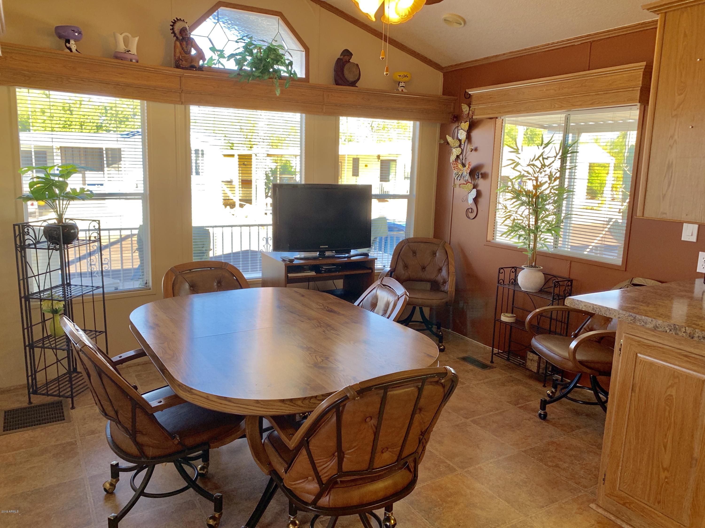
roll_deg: -2.0
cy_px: 264
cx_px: 352
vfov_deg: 53.1
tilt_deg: -9.6
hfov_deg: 67.3
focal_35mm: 26
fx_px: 530
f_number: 1.8
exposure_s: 1/120
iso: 40
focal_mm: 4.25
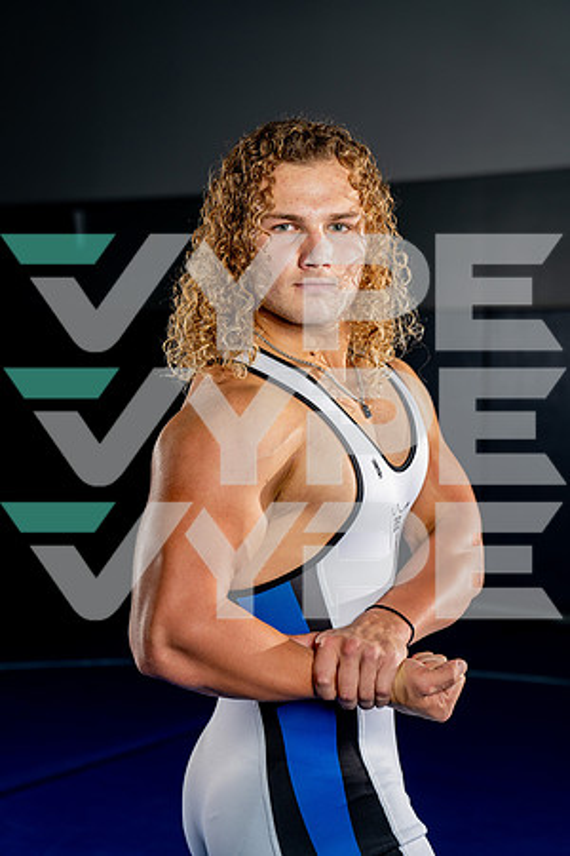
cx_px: 285
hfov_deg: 19.5
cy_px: 428
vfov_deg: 28.8
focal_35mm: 70
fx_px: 1662
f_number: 4
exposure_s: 1/250
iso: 125
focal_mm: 70
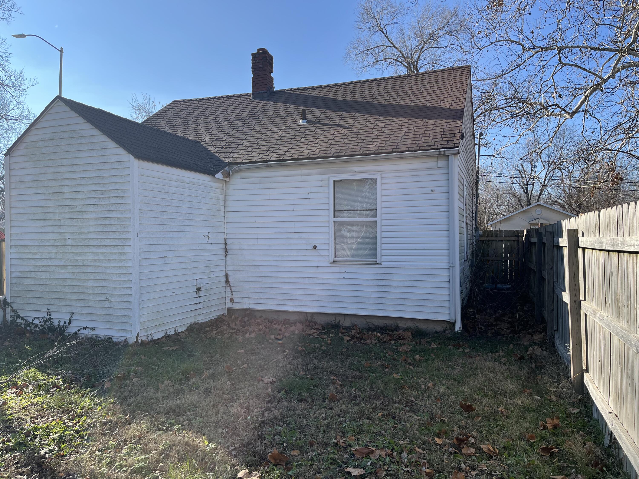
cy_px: 240
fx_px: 480
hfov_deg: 67.3
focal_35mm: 26
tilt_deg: -1.6
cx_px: 320
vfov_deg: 53.1
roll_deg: +0.9
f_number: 1.6
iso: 50
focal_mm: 5.1
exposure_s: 1/1748
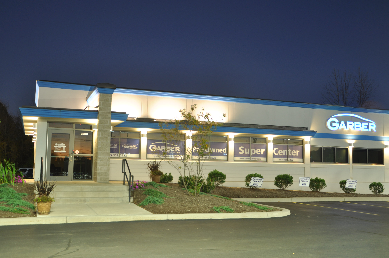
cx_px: 199
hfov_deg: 47.9
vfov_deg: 32.9
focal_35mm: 41
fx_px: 438
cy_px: 135
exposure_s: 1
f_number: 4.5
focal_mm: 25
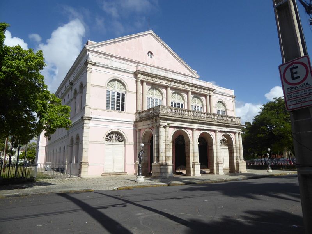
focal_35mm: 25
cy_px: 117
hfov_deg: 69.4
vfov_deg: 54.9
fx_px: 225
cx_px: 156
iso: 80
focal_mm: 4.3
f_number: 3.3
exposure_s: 1/1600
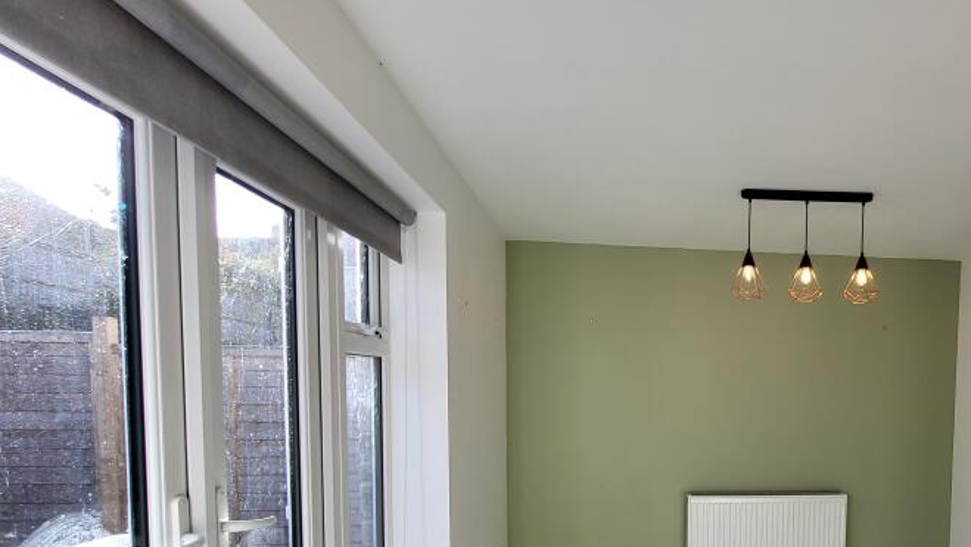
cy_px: 422
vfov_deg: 49.1
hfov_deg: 77.7
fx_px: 567
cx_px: 670
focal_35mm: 22
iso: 32
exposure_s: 1/142
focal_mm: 1.74
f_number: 2.2
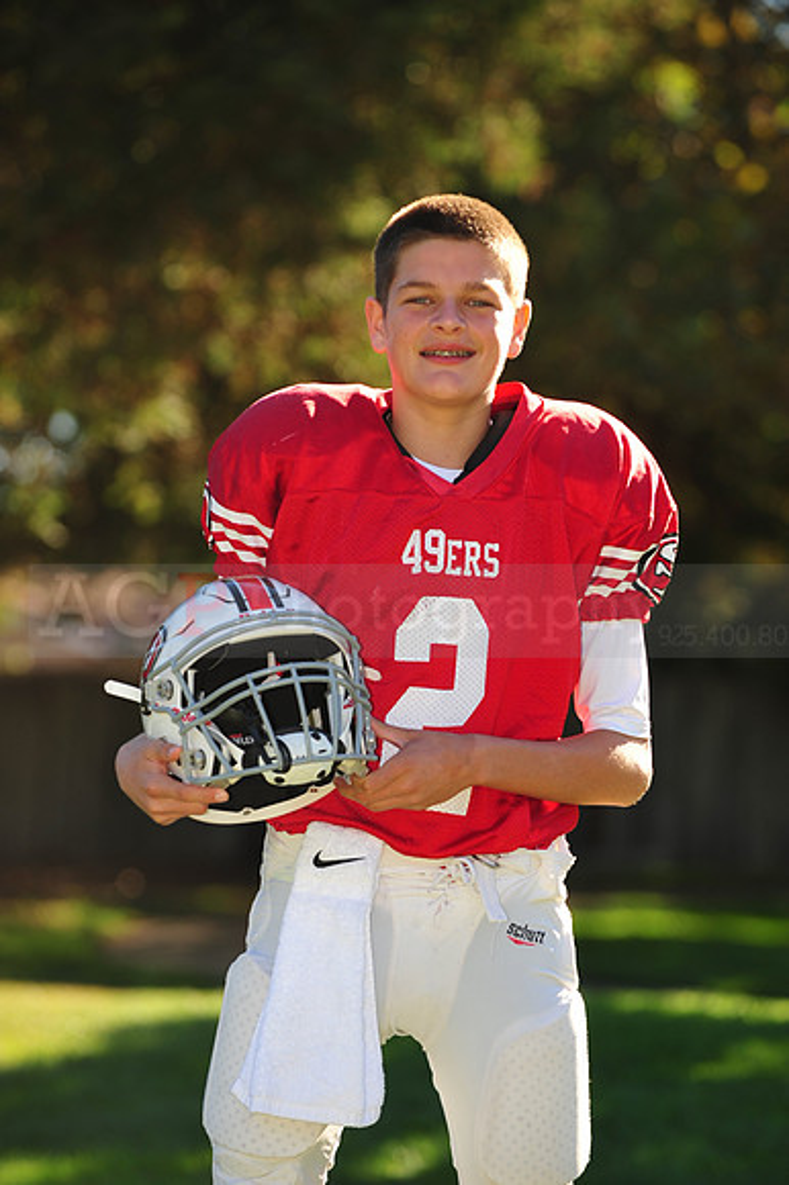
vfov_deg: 11.8
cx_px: 394
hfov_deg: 7.8
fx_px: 5760
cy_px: 592
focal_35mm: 175
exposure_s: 1/400
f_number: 4.5
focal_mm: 175
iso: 200
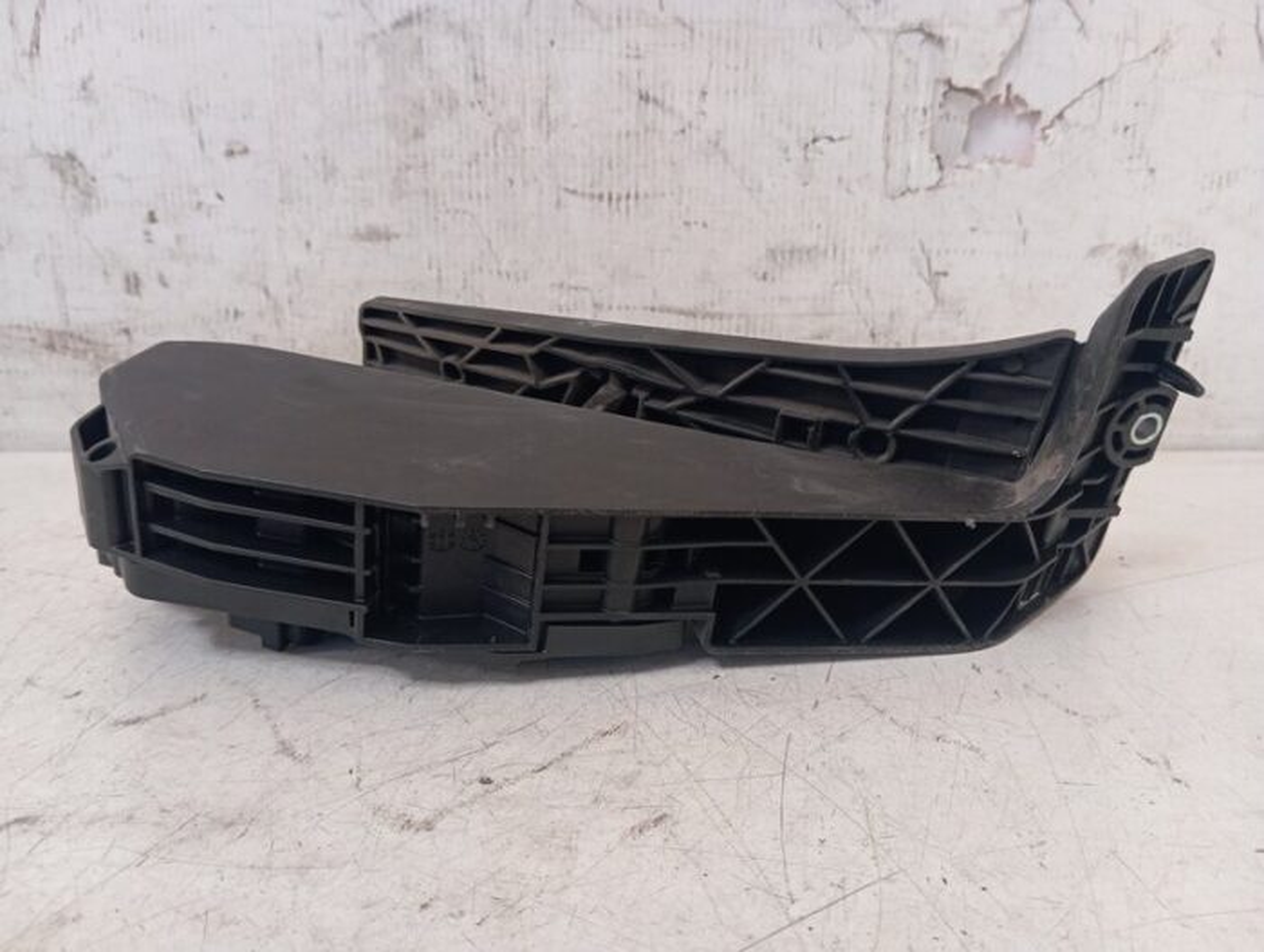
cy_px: 476
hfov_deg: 63.4
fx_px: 1024
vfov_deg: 49.9
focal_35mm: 28
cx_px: 632
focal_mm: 4.22
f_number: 1.8
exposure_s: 1/33.3
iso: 273
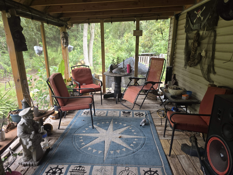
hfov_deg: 71.6
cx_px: 117
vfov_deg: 56.8
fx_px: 162
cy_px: 91
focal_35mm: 24
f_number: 1.7
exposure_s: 1/120
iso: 320
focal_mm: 6.3
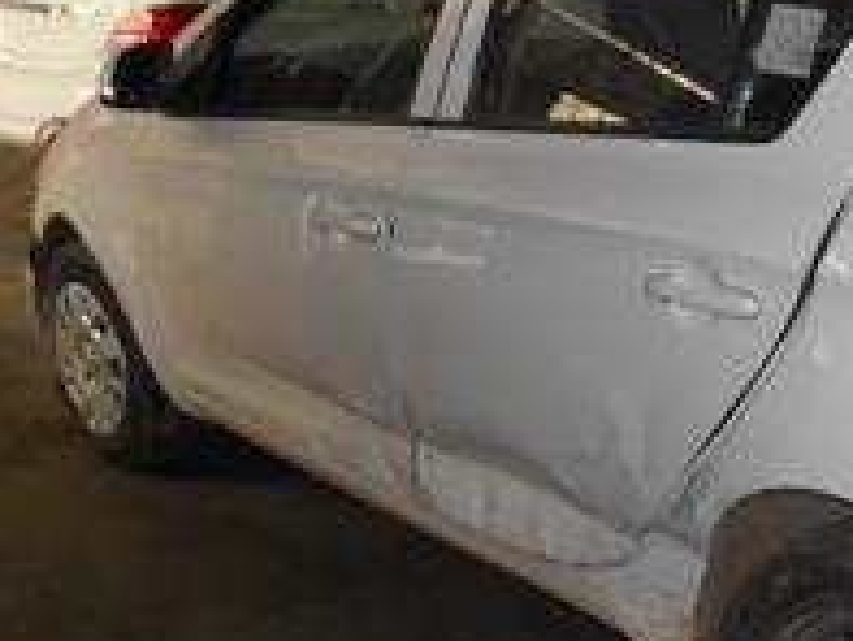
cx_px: 753
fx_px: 1455
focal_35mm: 59
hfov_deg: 31.3
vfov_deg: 24.8
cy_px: 390
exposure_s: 1/25
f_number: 3.2
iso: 200
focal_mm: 4.6
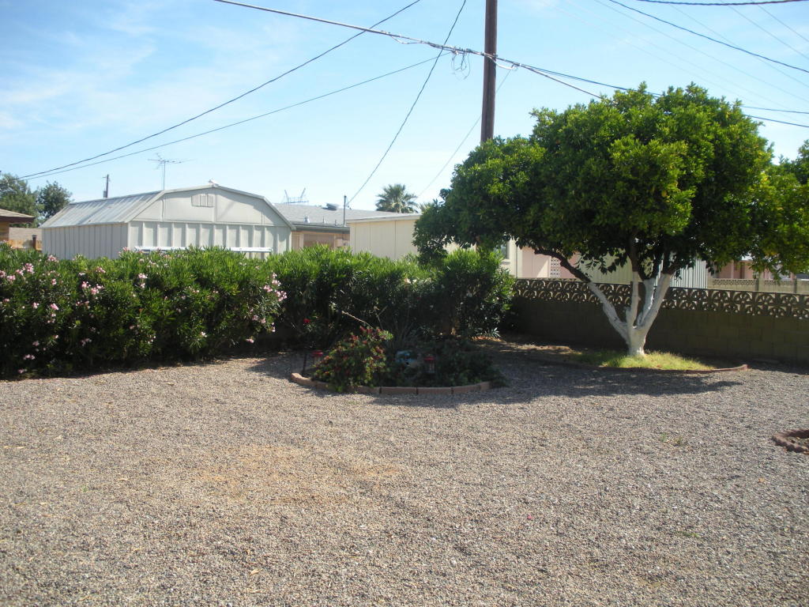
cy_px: 304
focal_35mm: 36
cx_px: 404
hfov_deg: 51.4
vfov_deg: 39.7
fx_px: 841
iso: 88
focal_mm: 6.3
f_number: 3.5
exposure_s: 1/492
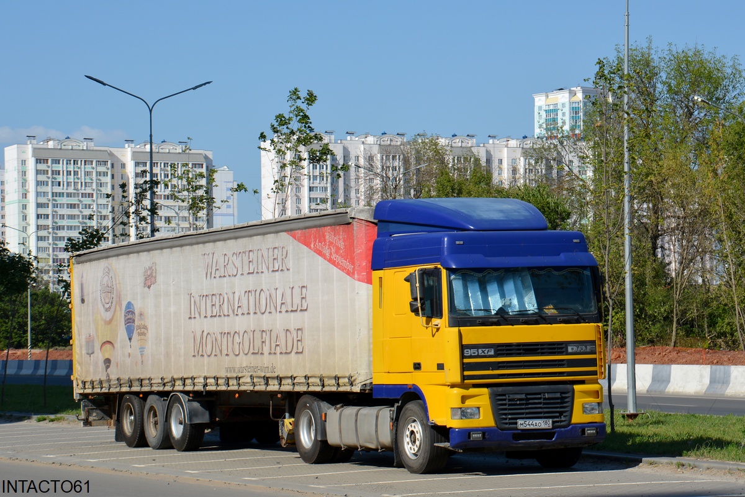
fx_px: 2328
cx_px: 372
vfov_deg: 12.2
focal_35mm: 112
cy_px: 248
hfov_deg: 18.2
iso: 100
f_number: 9
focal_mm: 75
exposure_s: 1/320
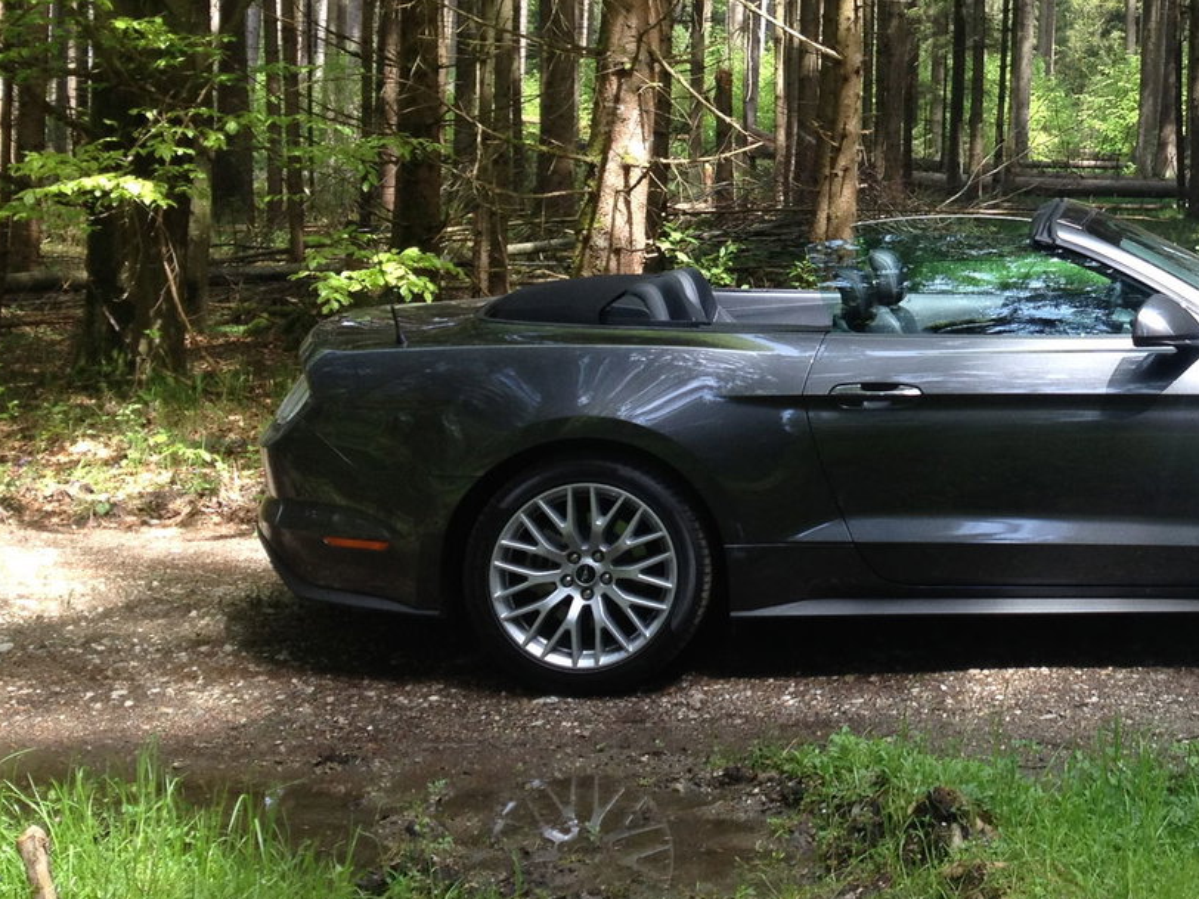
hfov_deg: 27.2
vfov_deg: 21.1
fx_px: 2390
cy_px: 187
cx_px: 1073
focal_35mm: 69
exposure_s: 1/182
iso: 50
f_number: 2.4
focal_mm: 4.28
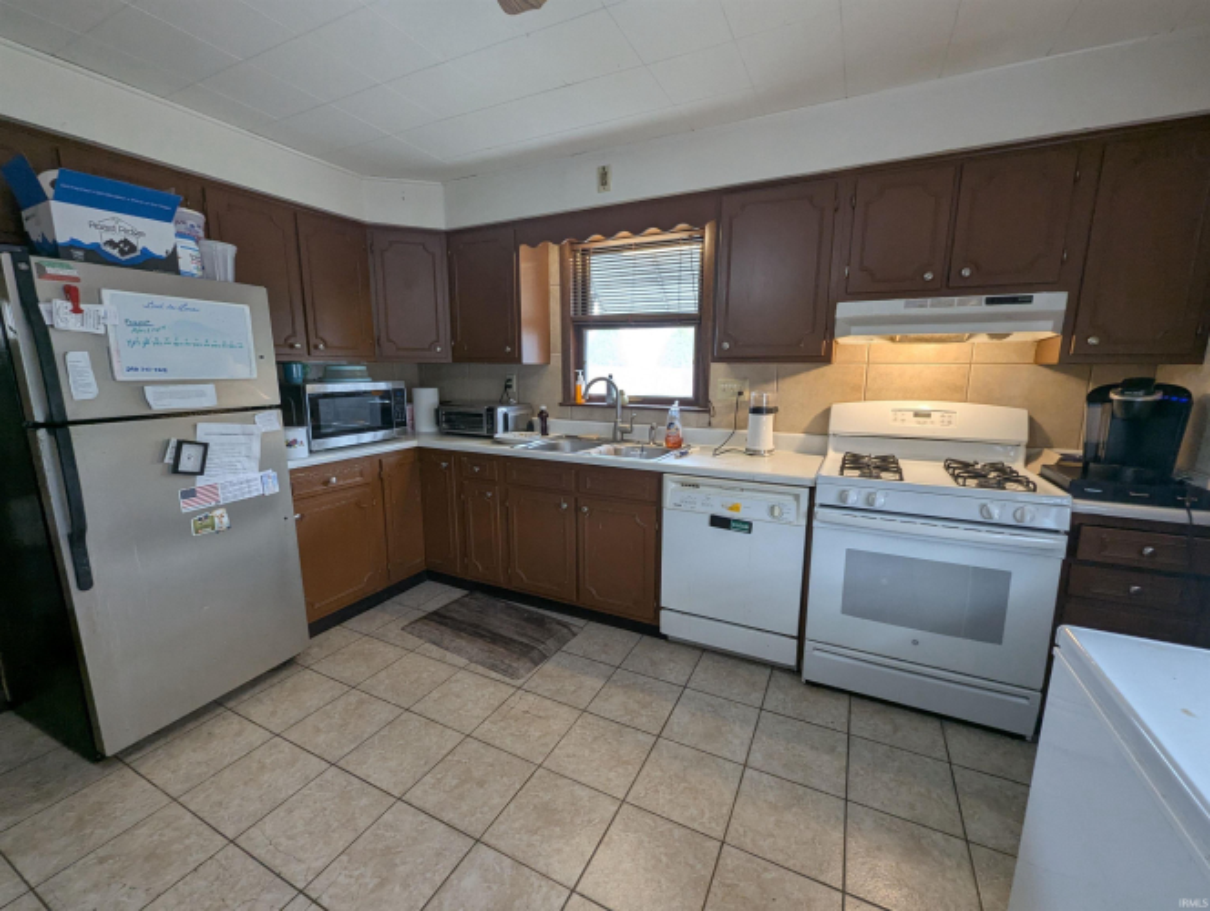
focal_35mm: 13
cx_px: 605
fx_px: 455
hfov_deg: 106.1
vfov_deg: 90.1
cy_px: 456
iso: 58
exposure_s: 1/30
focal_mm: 1.95
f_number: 2.2
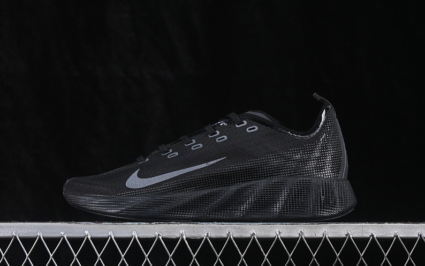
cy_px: 134
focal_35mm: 77
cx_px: 211
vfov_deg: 16.9
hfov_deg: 26.8
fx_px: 892
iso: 160
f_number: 6.3
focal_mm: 50
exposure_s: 1/60
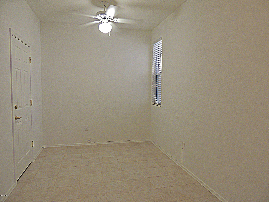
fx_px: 187
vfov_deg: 56.8
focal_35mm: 24
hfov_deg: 71.6
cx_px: 134
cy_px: 101
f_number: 3
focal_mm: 4.3
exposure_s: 1/30
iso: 280
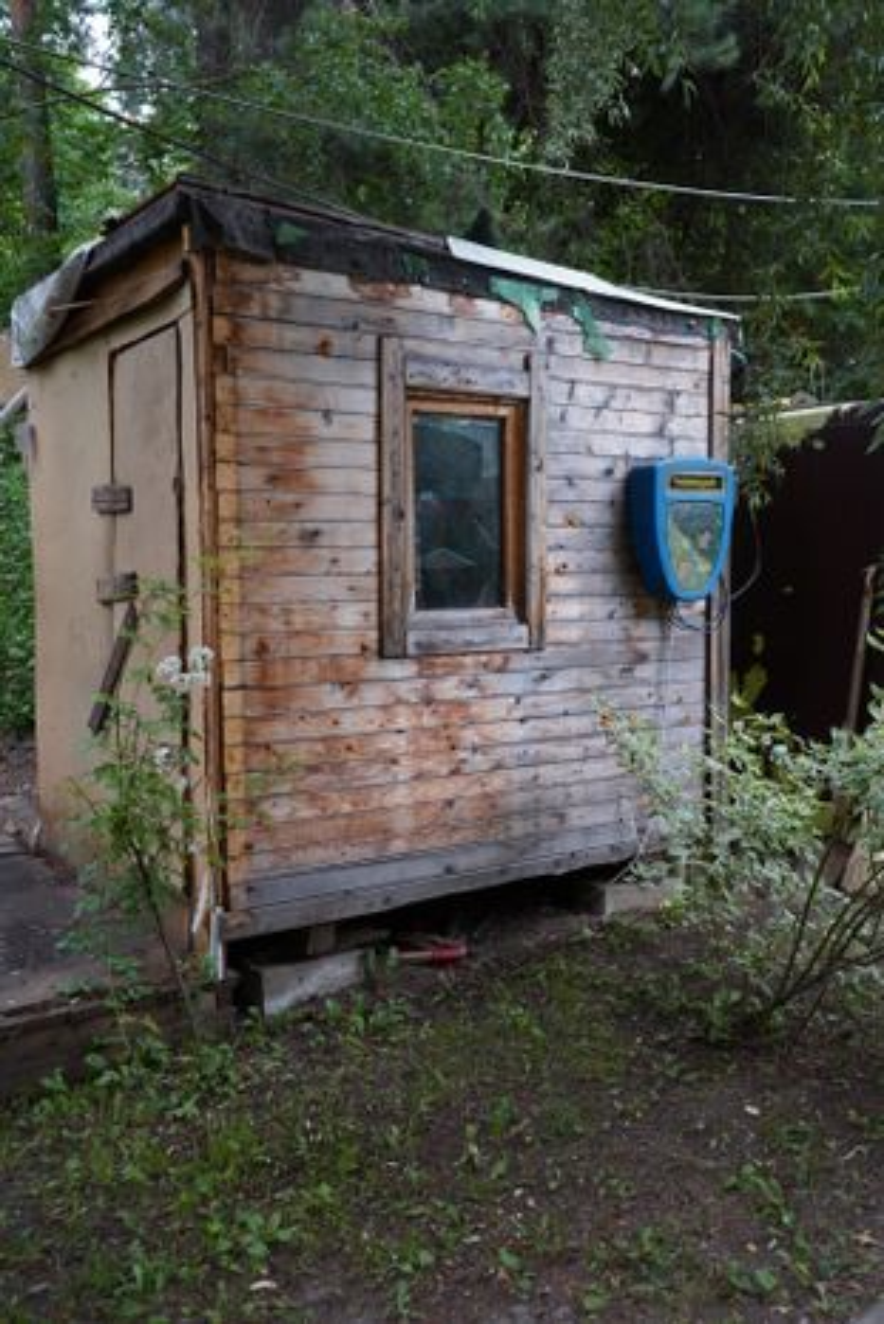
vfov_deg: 60.3
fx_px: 1141
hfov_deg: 42.4
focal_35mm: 31
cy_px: 662
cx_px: 442
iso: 320
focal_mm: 31
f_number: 4
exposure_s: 1/160
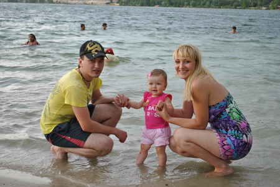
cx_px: 140
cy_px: 94
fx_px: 467
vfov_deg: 22.7
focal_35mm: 60
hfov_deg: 33.4
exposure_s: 1/125
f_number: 5.6
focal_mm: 40
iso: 200
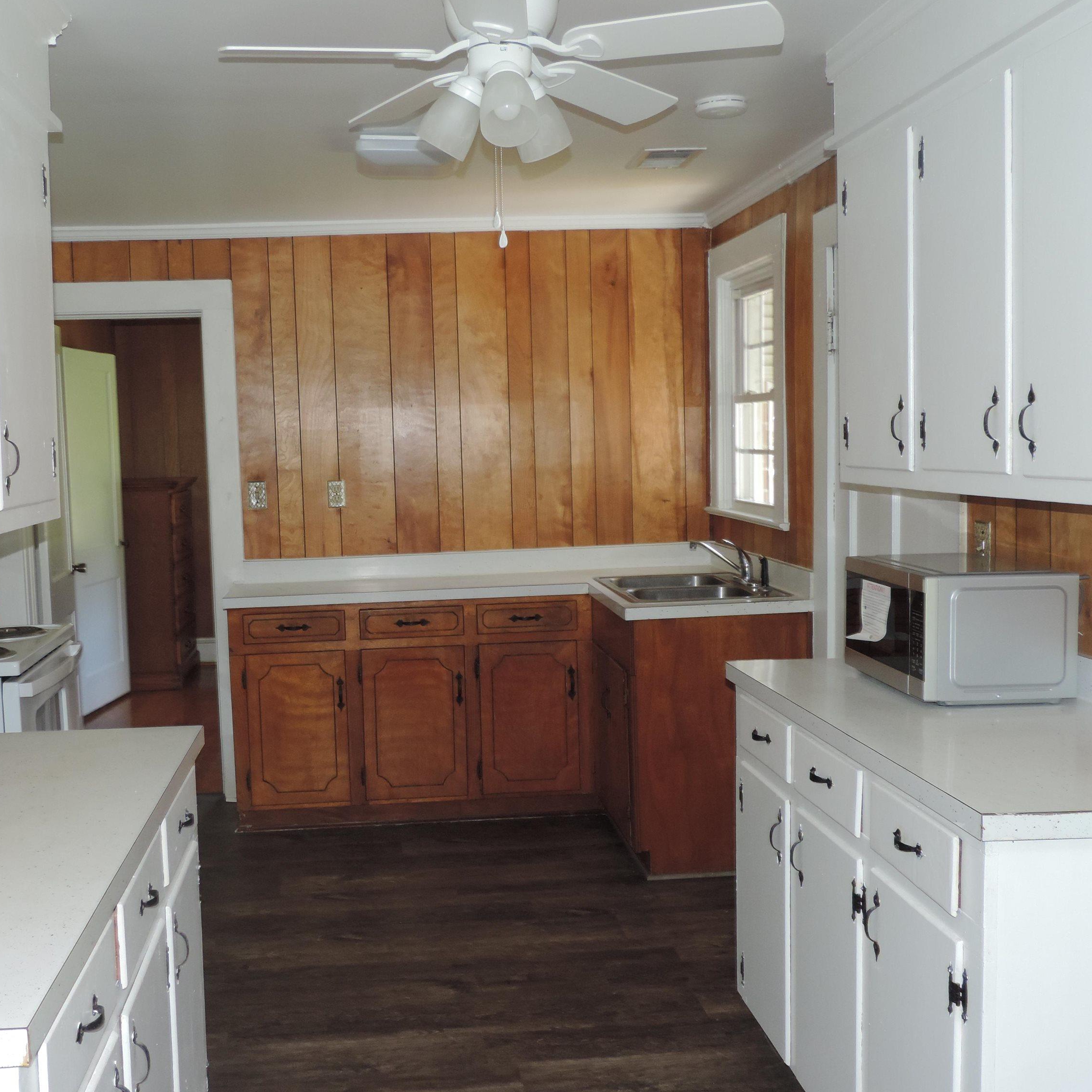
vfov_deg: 46.0
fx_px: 1285
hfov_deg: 45.8
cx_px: 436
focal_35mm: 36
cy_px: 544
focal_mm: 5.3
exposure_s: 1/30
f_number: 3.1
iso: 200
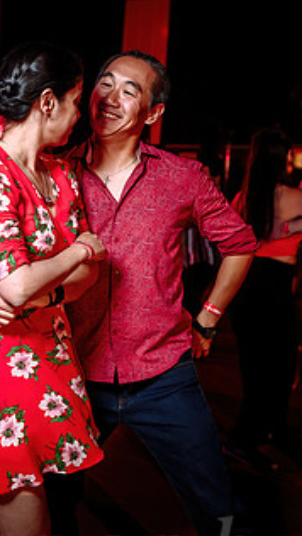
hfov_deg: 21.1
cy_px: 263
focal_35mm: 54
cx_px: -34
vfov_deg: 38.5
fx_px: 768
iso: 800
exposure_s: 1/50
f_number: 1.8
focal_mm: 24
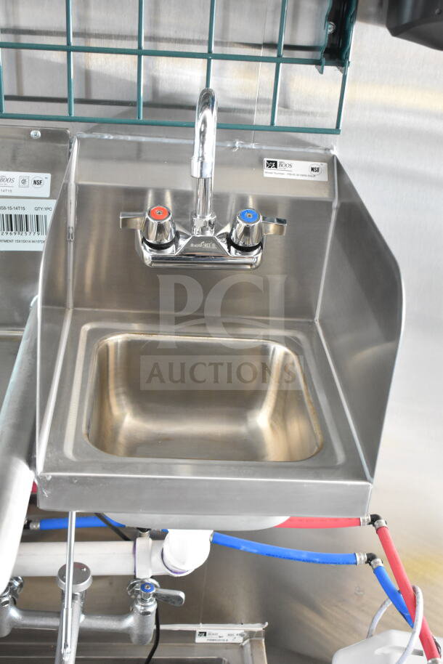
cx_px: 222
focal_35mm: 45
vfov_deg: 43.6
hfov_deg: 29.9
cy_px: 332
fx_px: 830
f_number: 4.2
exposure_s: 1/50
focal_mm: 30
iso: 2800
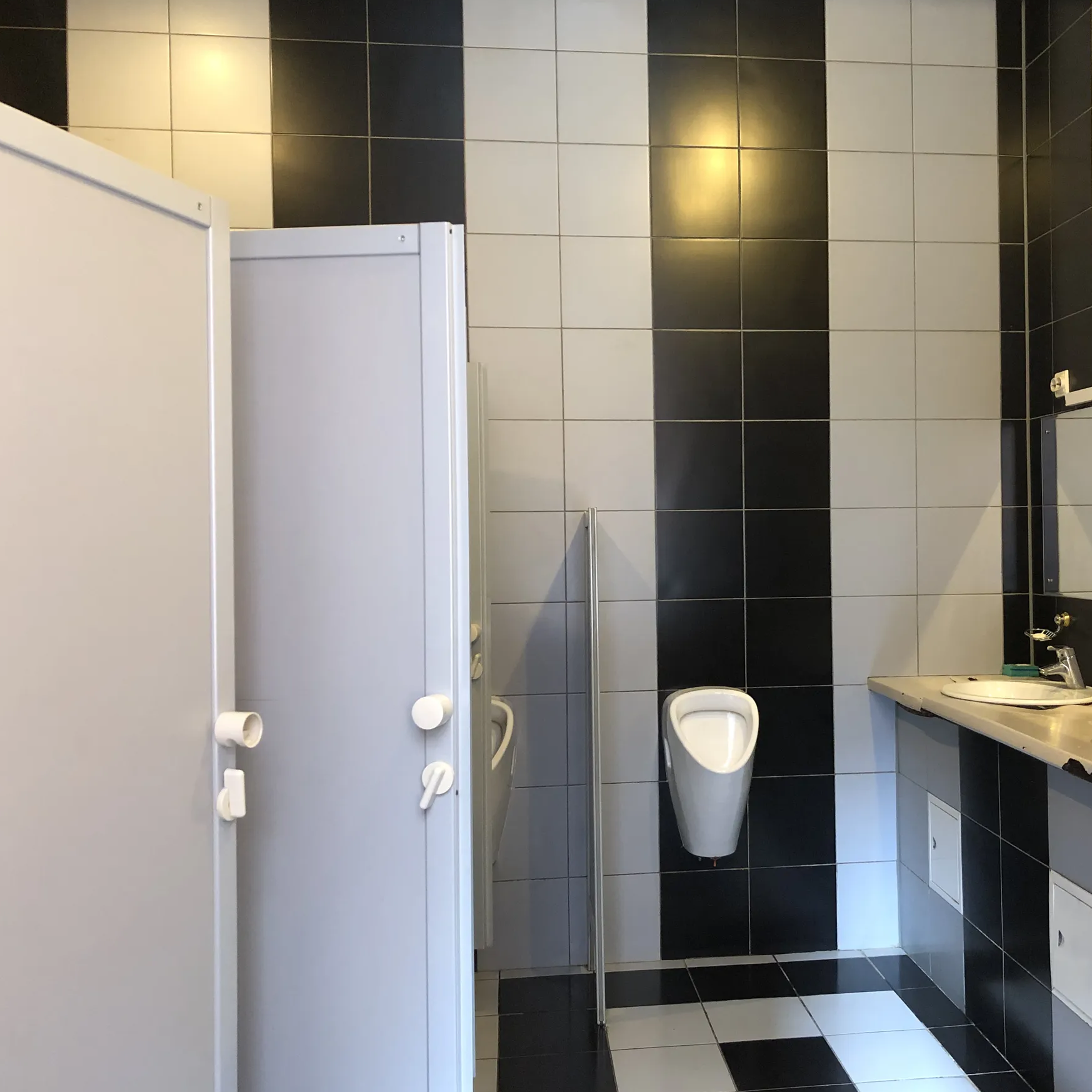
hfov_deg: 48.0
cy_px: 549
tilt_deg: -0.6
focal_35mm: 34
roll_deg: +0.2
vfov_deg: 48.5
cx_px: 688
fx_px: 1213
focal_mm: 4
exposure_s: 1/7
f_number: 1.8
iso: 80
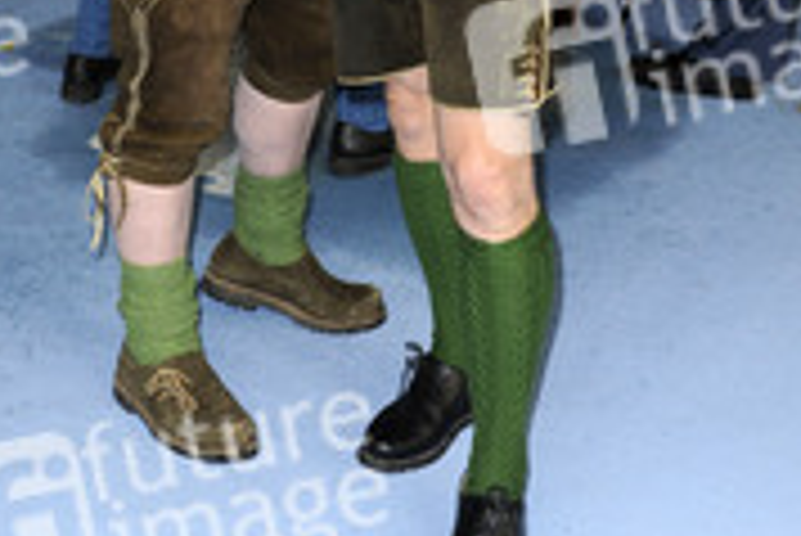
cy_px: -176
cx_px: 290
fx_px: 2004
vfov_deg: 14.5
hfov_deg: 22.5
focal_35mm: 90
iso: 1000
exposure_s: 1/160
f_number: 5
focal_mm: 40
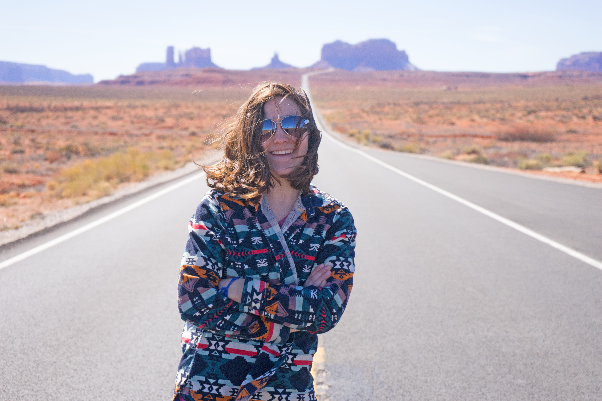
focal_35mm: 70
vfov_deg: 19.5
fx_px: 1170
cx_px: 301
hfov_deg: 28.8
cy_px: 200
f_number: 6.3
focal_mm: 70
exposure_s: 1/2500
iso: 1250
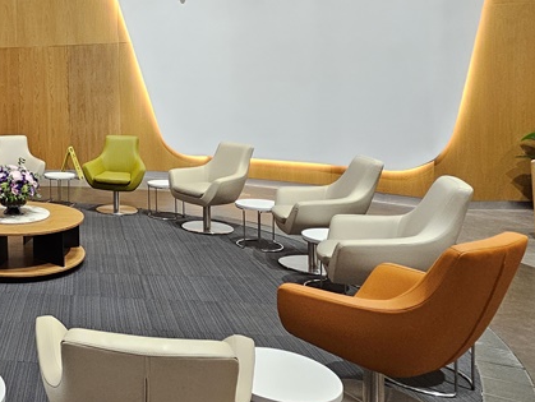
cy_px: 121
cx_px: -11
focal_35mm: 31
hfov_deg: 47.4
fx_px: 480
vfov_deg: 44.6
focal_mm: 2.2
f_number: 2.2
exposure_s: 1/33.3
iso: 400
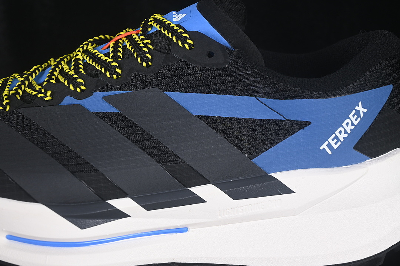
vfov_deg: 18.2
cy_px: 133
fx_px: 833
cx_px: 200
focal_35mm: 75
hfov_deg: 27.0
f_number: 6.3
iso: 160
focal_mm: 50
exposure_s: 1/60
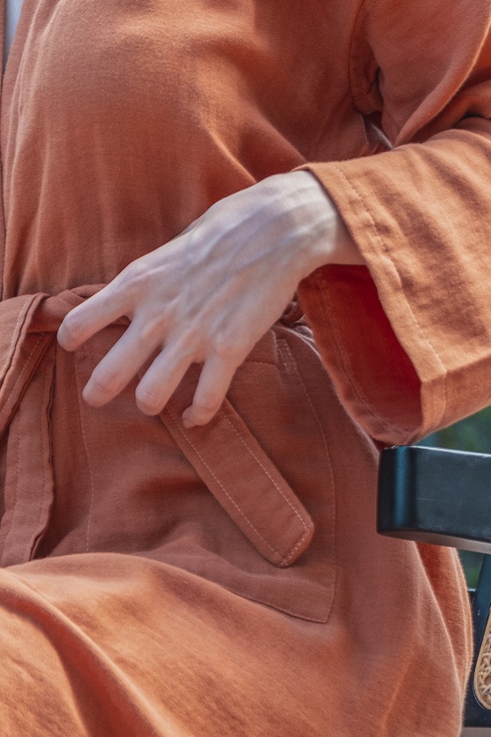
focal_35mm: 223
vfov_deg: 9.2
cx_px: 91
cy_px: 157
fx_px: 4562
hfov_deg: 6.2
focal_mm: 50
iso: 160
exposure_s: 1/400
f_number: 2.8
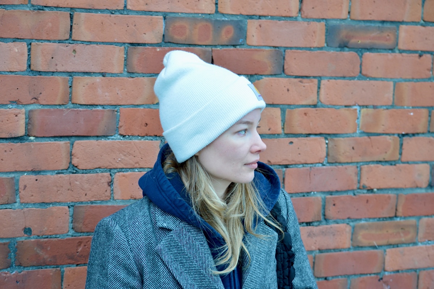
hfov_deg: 24.6
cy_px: 144
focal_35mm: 82
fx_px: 994
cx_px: 217
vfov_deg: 16.5
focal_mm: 55
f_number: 4.5
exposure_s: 1/50
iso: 400
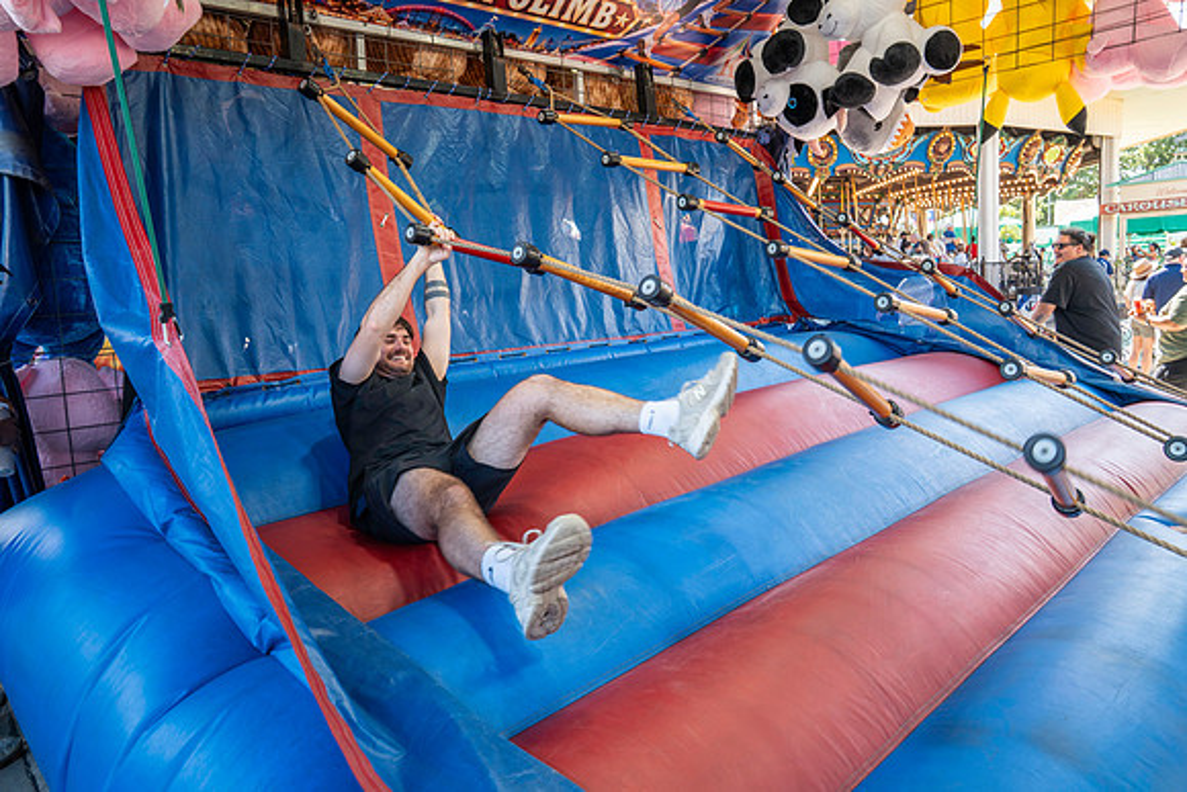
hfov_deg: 73.7
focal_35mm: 24
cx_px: 594
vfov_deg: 53.2
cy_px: 396
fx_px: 791
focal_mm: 24
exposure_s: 1/200
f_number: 5.6
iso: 640
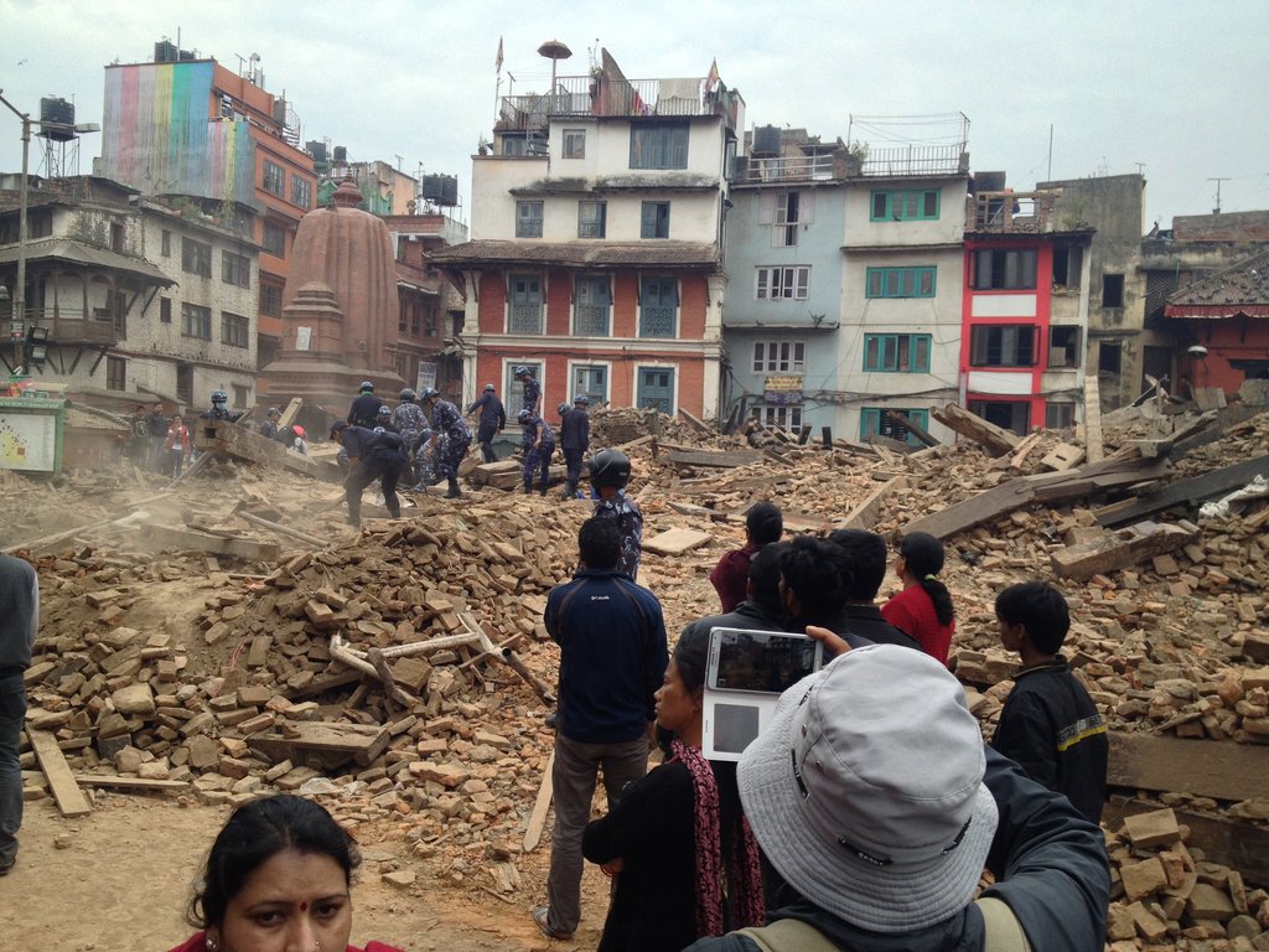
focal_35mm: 35
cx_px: 634
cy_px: 476
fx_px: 1283
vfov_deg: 40.7
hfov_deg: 52.6
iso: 50
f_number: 2.4
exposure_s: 1/343
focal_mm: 4.28
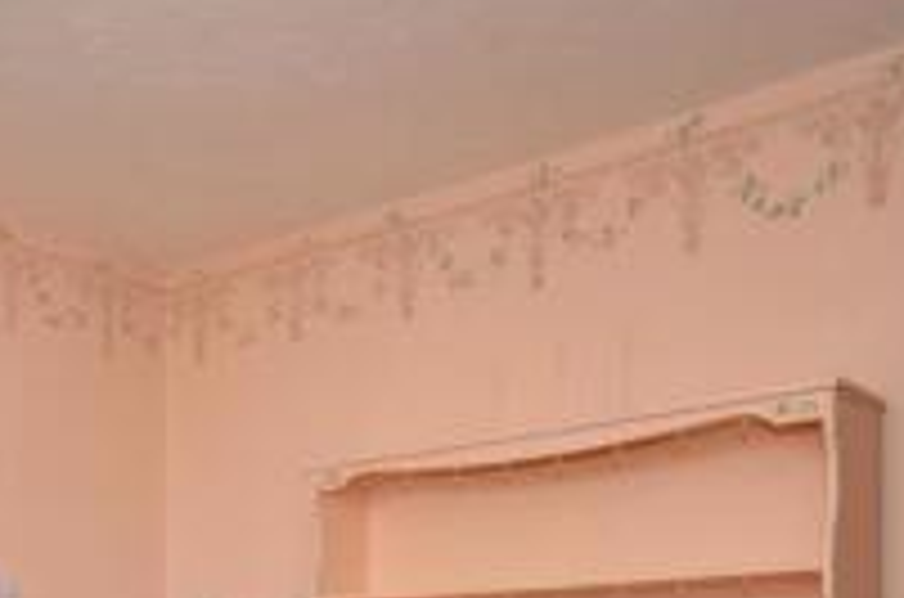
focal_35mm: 49
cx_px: 130
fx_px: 1228
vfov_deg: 25.3
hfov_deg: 38.3
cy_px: 670
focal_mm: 10
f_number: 5
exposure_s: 1/13
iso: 200
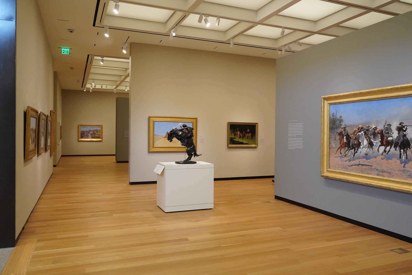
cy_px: 138
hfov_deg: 65.5
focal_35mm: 28
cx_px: 206
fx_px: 320
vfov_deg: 46.4
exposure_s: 1/100
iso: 8000
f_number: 9
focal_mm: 28
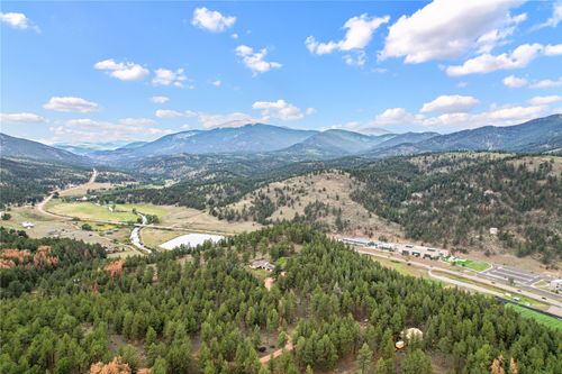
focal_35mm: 22
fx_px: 343
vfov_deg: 57.2
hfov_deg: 78.6
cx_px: 281
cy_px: 187
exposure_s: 1/400
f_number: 2.8
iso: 110
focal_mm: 8.38
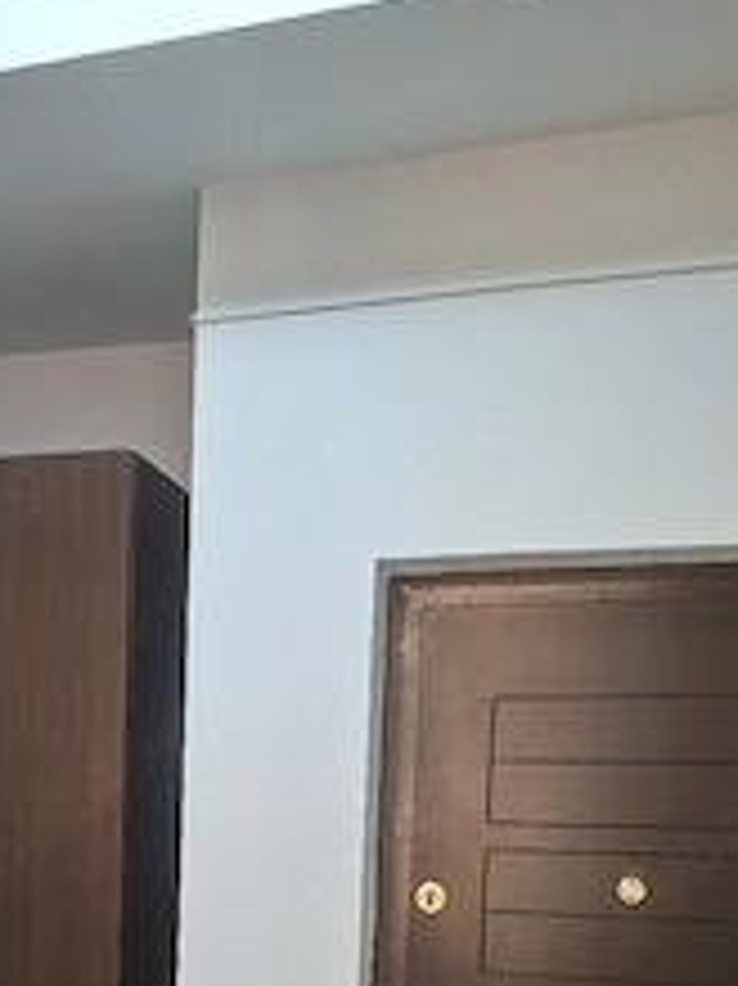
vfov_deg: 41.5
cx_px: 144
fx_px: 1195
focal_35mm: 42
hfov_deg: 33.3
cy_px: 873
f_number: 1.8
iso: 250
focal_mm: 5.54
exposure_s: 1/50
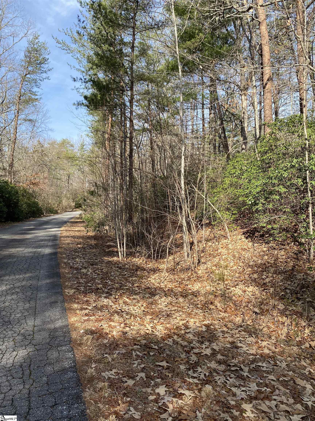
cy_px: 210
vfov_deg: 67.3
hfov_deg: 53.1
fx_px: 315
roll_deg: -1.6
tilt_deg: +2.4
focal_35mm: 26
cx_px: 158
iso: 32
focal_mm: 4.25
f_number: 1.8
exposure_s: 1/905
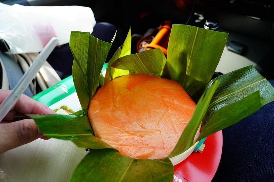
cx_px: 137
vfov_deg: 53.1
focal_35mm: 24
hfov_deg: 73.8
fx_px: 183
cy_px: 91
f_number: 6.3
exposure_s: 1/500
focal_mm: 24
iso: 1250
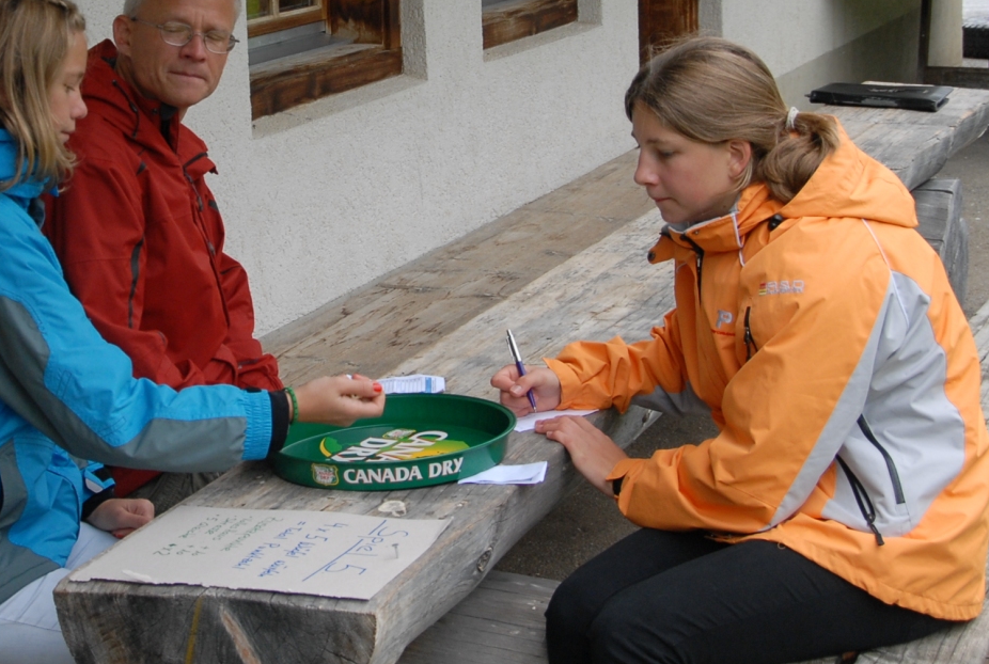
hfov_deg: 23.9
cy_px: 84
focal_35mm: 84
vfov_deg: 16.2
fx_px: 2312
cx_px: 249
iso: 320
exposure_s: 1/125
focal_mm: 29
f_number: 5.6
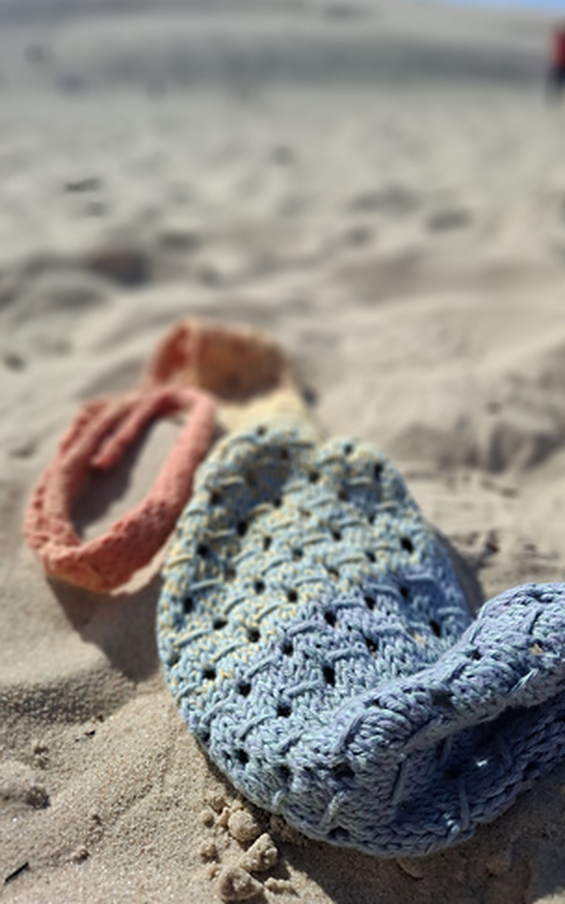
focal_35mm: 25
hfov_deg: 48.9
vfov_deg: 72.6
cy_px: 447
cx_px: 340
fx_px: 616
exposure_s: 1/2174
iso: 50
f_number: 1.8
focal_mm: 5.54
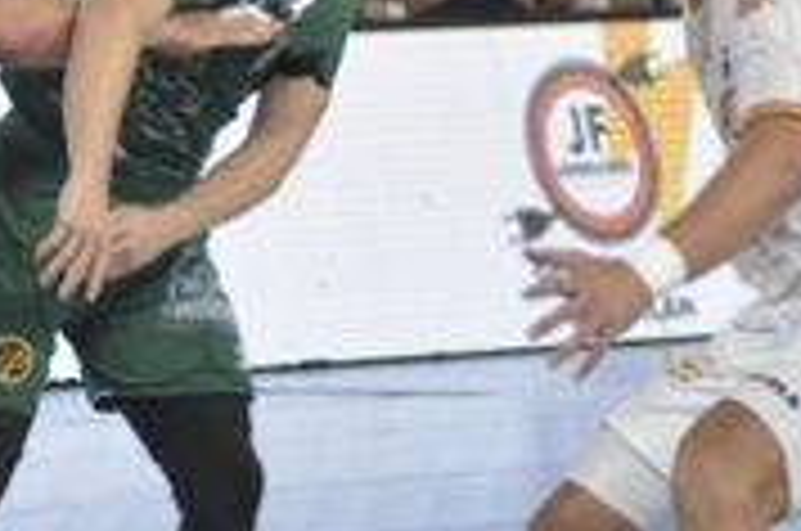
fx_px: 10794
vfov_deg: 2.8
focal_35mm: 486
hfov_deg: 4.2
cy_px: -14
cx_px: 54
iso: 2000
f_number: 4.5
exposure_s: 1/640
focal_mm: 90
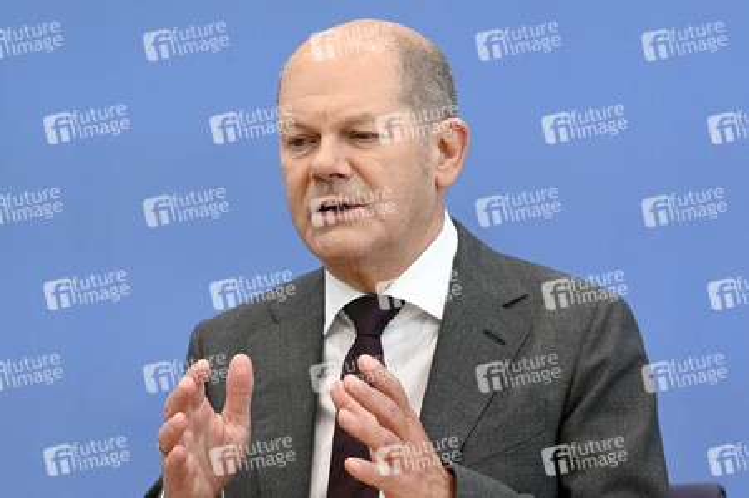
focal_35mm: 110
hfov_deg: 18.6
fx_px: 2287
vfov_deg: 12.4
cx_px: 374
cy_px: 249
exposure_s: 1/640
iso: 5000
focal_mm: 110
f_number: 6.3
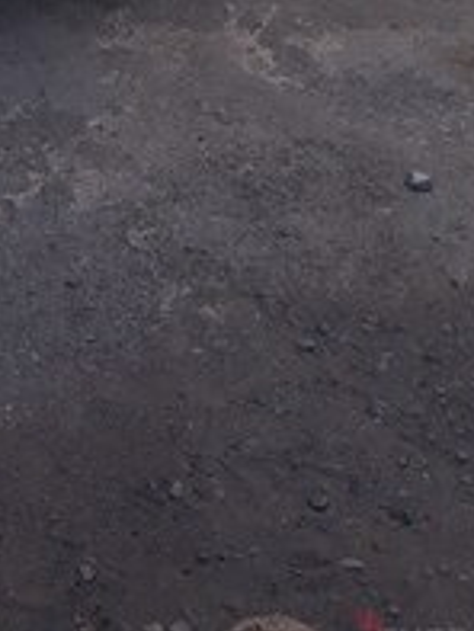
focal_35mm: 68
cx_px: -26
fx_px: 1240
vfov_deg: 25.8
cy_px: -109
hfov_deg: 20.8
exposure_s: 1/1486
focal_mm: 3.71
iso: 40
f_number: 1.7
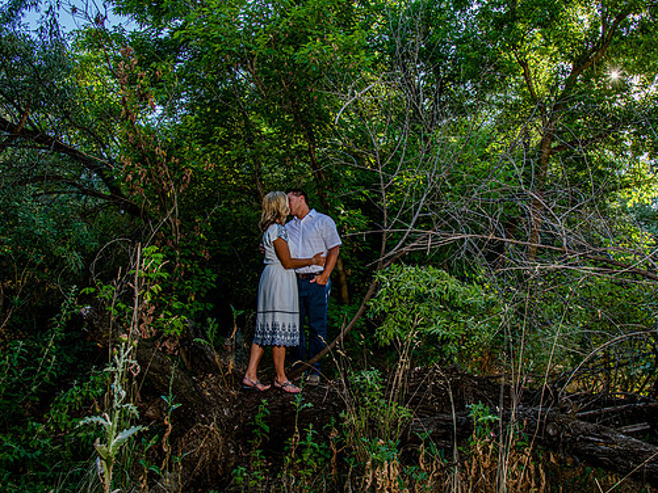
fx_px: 513
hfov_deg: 65.0
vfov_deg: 51.4
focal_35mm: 27
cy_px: 248
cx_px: 373
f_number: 7.1
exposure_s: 1/250
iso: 500
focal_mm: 24
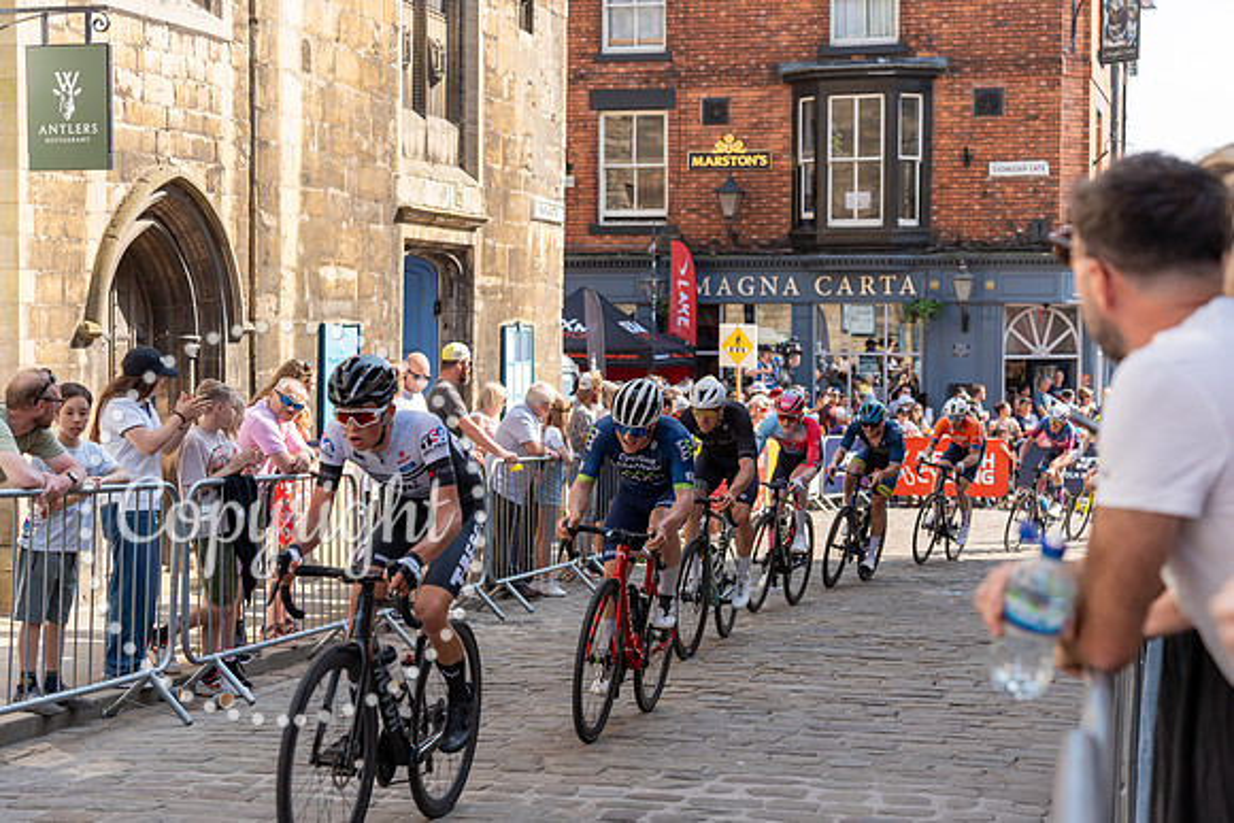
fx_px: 1886
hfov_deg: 36.2
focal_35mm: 55
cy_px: 412
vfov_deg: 24.6
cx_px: 617
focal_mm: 55
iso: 100
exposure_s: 1/500
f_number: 3.5
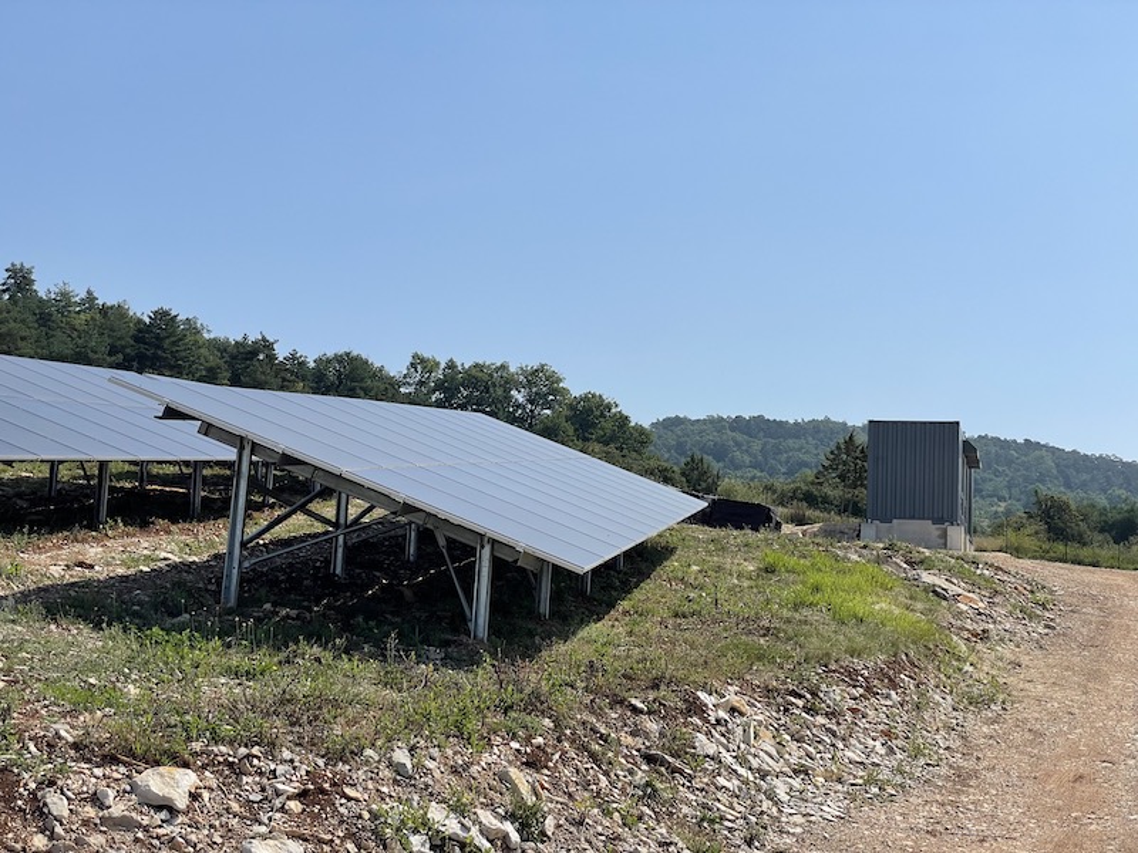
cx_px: 569
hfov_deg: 36.8
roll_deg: -3.1
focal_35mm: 52
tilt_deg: +7.0
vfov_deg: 28.0
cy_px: 426
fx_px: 1709
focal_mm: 6
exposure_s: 1/3425
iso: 25
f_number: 2
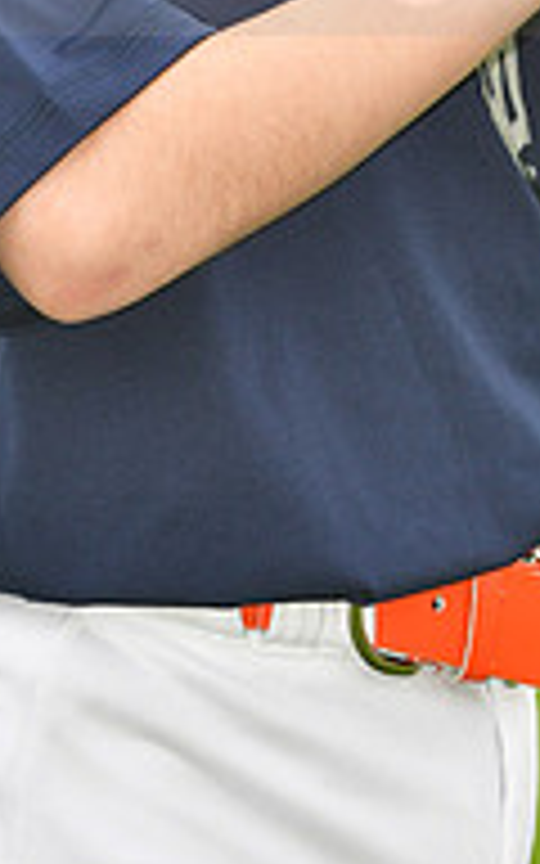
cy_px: -108
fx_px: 16872
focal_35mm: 717
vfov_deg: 2.9
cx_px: 295
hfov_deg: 1.8
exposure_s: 1/500
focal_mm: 155
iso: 200
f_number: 5
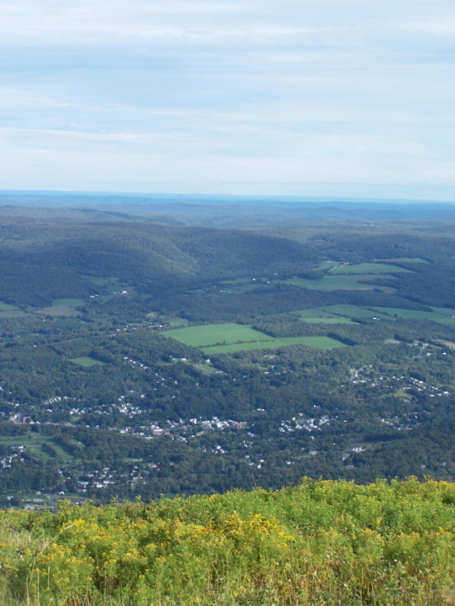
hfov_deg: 19.6
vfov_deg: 26.0
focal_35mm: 75
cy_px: 303
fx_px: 1314
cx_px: 228
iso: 80
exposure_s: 1/500
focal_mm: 12.4
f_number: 3.2
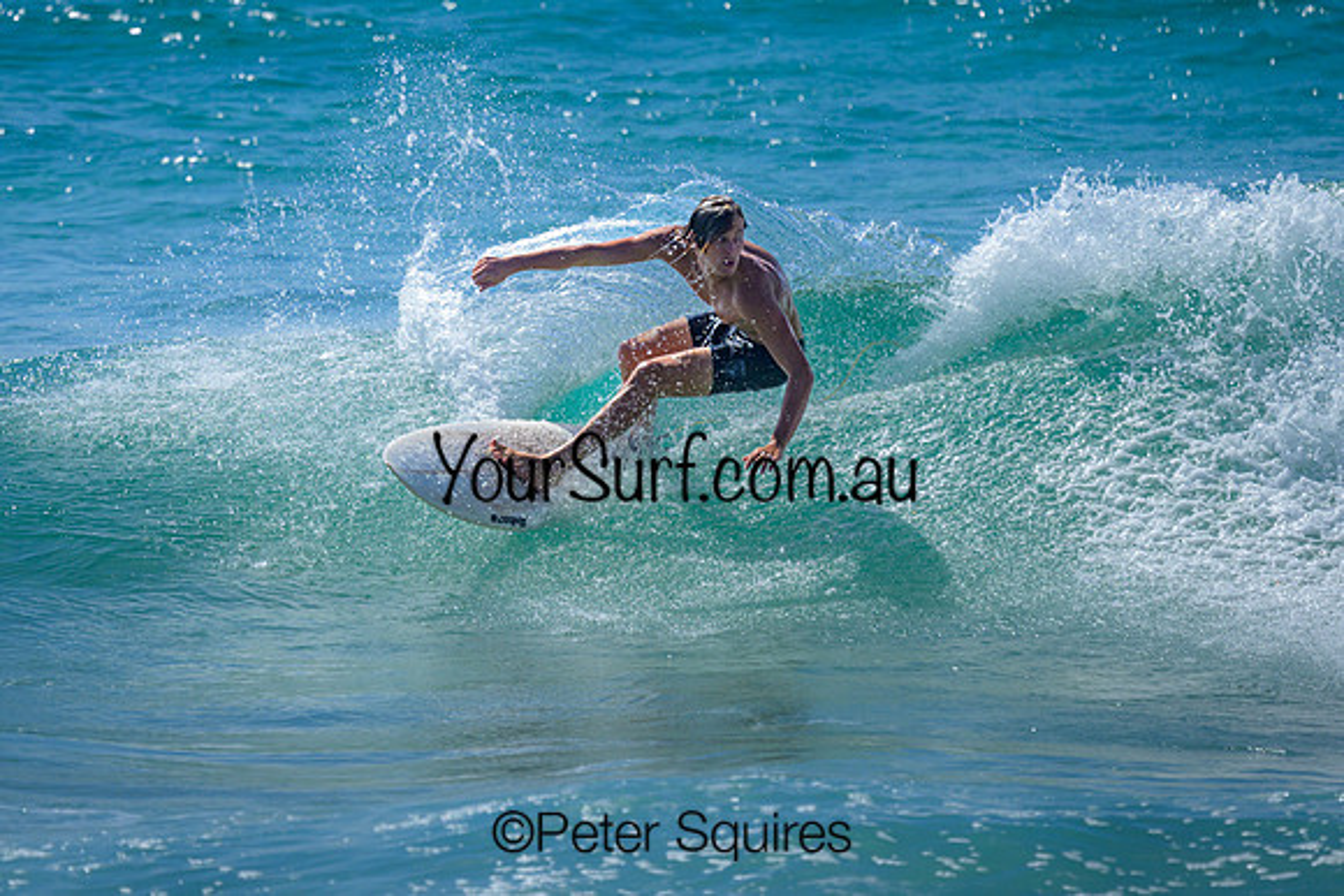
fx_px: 41107
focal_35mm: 1101
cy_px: 280
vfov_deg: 1.2
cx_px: 546
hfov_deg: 1.9
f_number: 6.3
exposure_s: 1/3200
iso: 280
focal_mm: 800
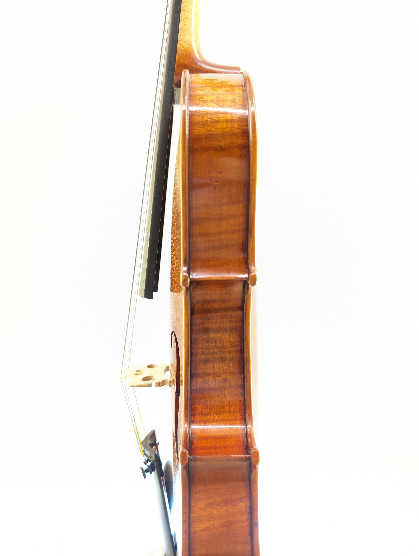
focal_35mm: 24
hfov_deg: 56.9
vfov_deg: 71.5
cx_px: 210
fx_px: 386
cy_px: 278
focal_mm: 6.9
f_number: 1.68
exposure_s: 1/24
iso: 91
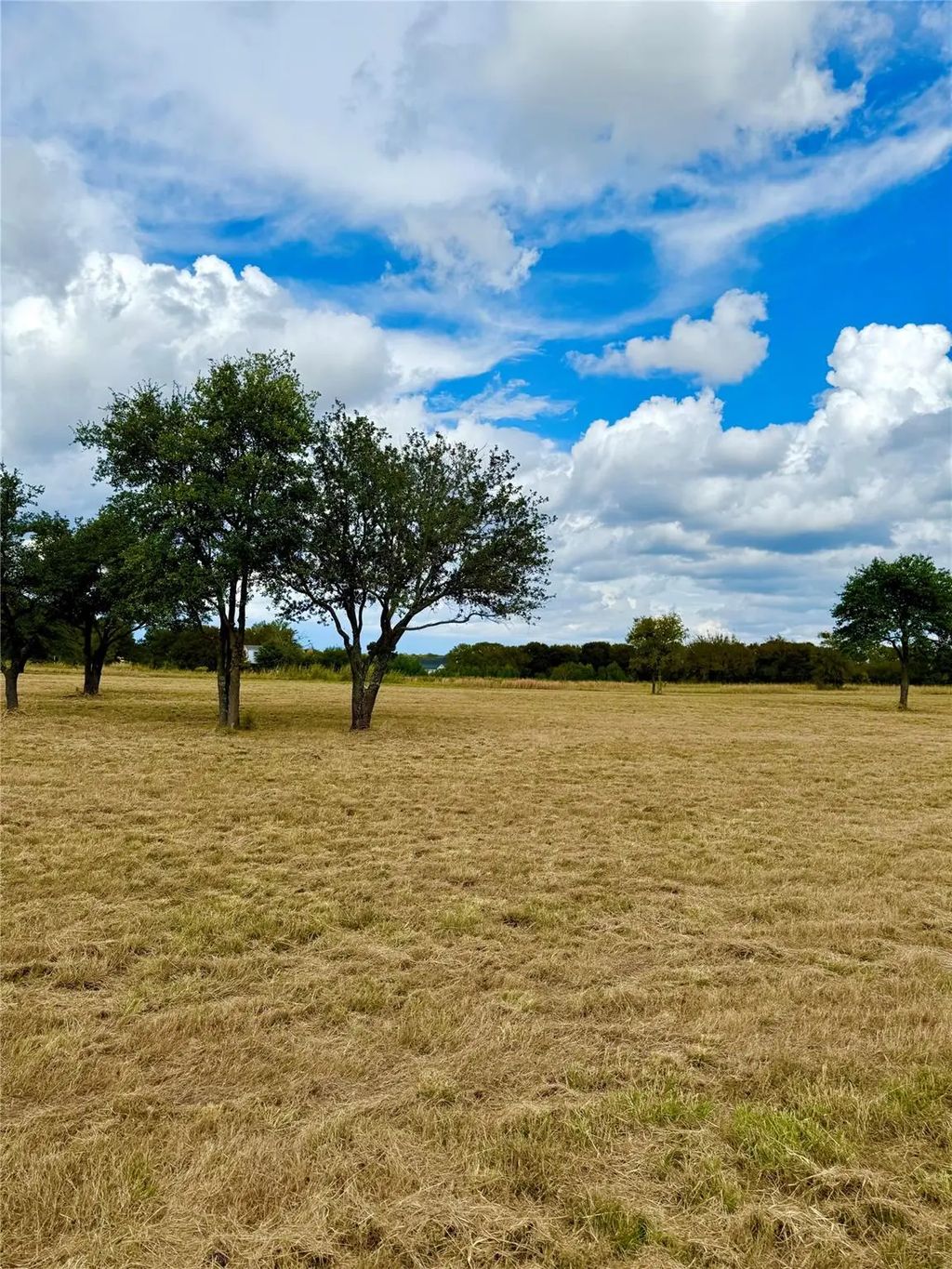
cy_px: 634
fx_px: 880
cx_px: 476
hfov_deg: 56.8
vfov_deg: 71.6
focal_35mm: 24
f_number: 1.78
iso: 80
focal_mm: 6.76
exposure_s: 1/9091
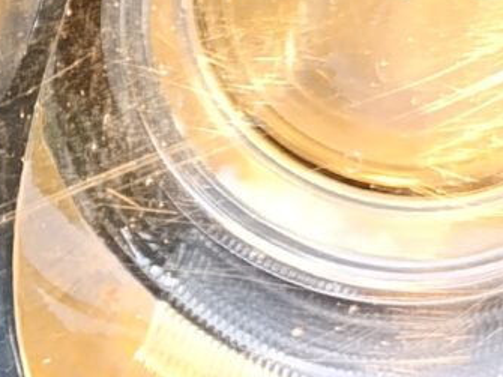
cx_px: -551
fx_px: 2557
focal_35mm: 176
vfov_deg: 8.4
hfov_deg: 10.2
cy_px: 155
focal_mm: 6.14
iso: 50
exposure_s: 1/204
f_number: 1.6
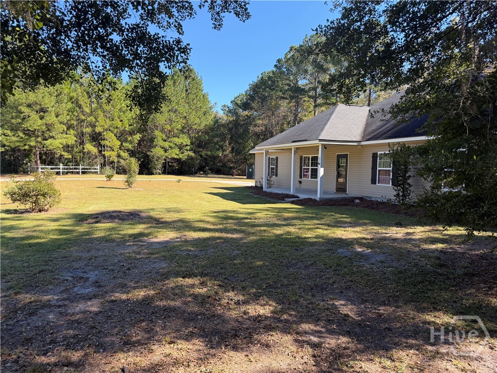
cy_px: 186
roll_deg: -1.5
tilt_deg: -4.0
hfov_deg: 71.6
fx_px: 345
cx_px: 248
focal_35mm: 24
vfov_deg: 56.8
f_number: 1.78
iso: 100
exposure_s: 1/1139
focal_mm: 6.76
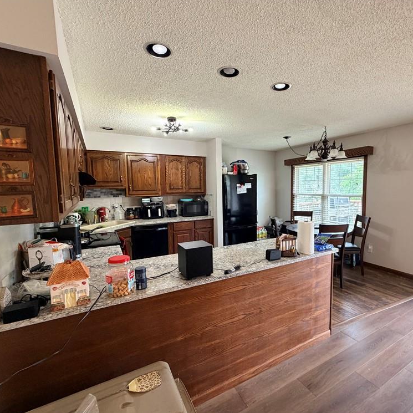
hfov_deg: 83.6
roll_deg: +1.7
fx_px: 229
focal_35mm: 17
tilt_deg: -4.9
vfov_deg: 84.0
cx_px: 233
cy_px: 207
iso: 320
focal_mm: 2.22
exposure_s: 1/60
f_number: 2.2
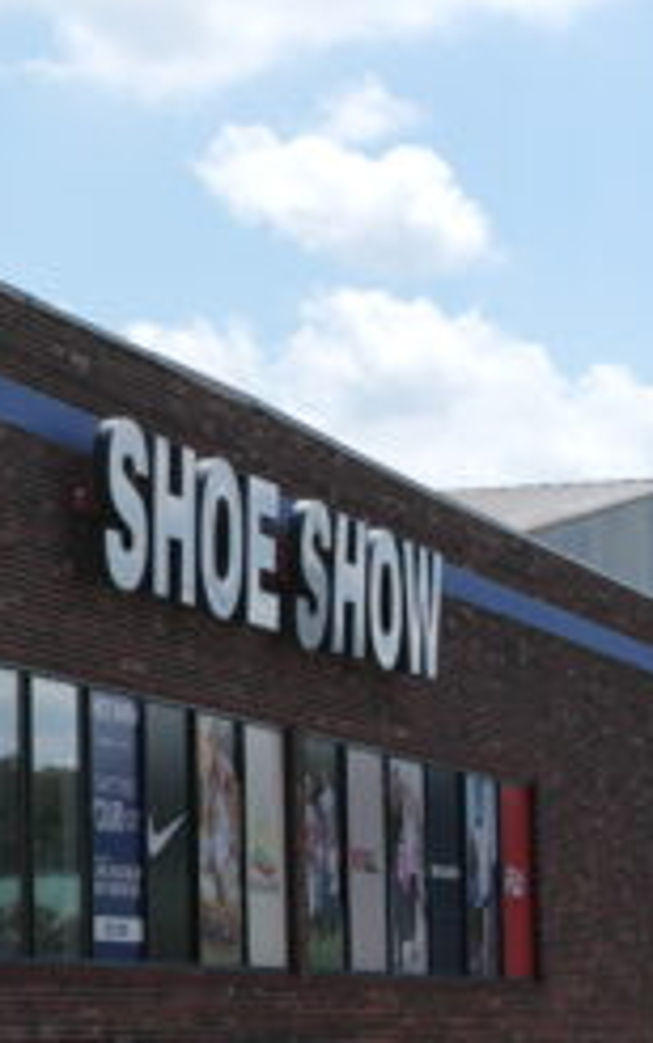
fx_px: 3896
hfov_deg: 8.8
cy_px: 602
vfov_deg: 15.2
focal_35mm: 137
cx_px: -857
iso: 100
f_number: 7.1
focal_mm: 28
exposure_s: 1/320
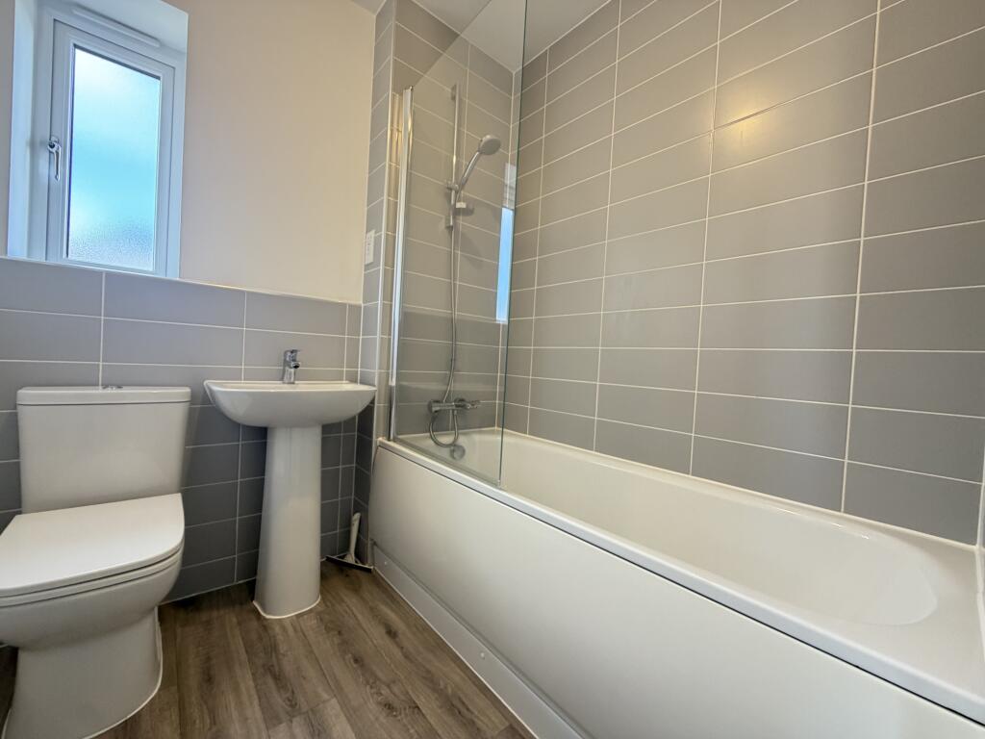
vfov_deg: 85.7
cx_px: 492
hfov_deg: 102.1
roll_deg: -2.9
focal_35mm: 14
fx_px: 398
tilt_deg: -0.4
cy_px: 370
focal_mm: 2.22
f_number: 2.2
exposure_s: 1/71
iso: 320
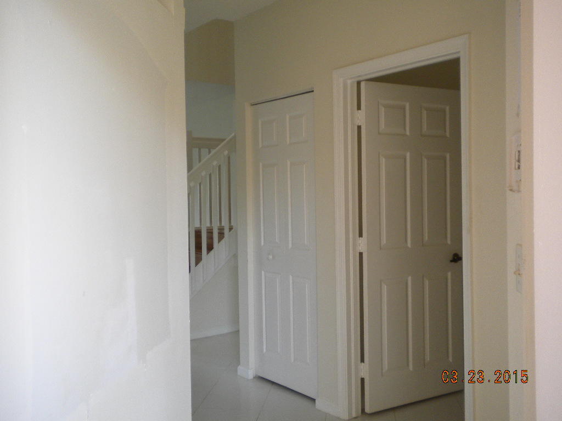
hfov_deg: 52.6
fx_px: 568
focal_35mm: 35
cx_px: 281
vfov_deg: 40.7
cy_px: 210
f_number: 3.1
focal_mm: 6.3
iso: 159
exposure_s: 1/65.3
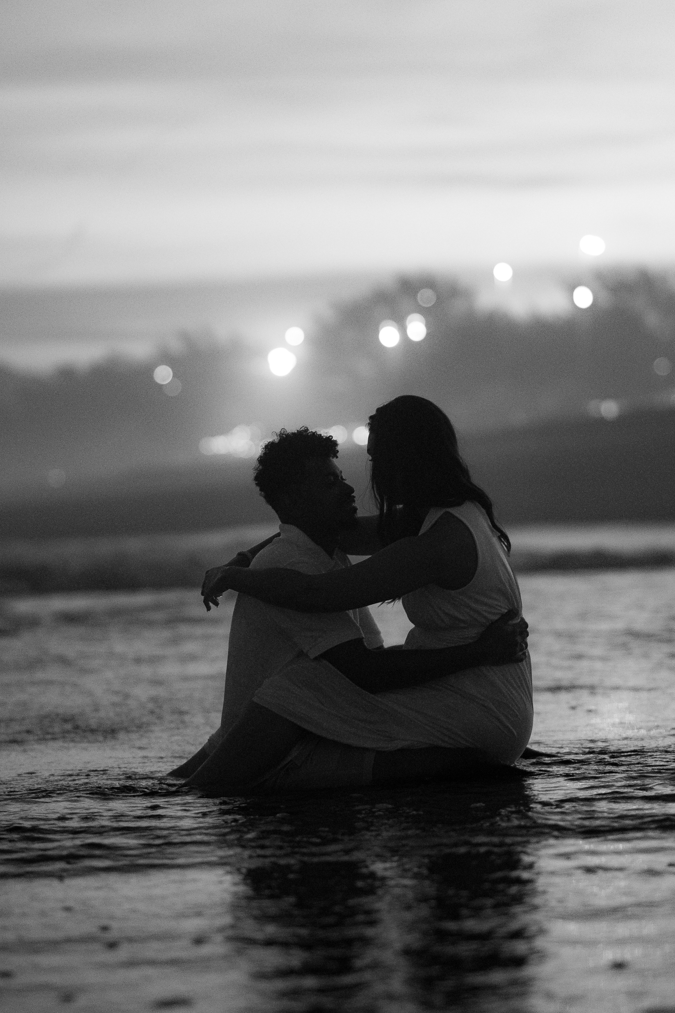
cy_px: 508
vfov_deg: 16.0
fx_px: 3600
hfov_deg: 10.7
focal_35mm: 128
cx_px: 339
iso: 2500
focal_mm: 85
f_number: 1.8
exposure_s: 1/320
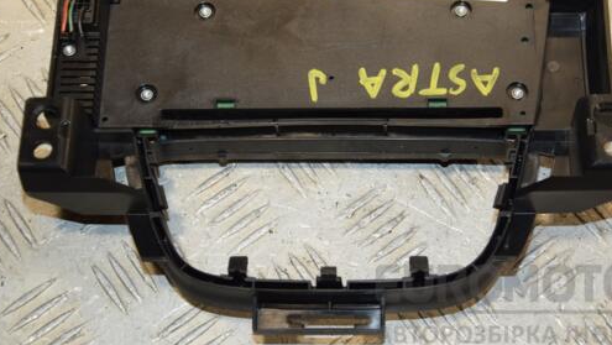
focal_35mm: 86
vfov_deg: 14.1
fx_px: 1390
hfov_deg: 24.8
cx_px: 352
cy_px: 119
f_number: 5.6
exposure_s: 1/200
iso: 800
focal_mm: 45
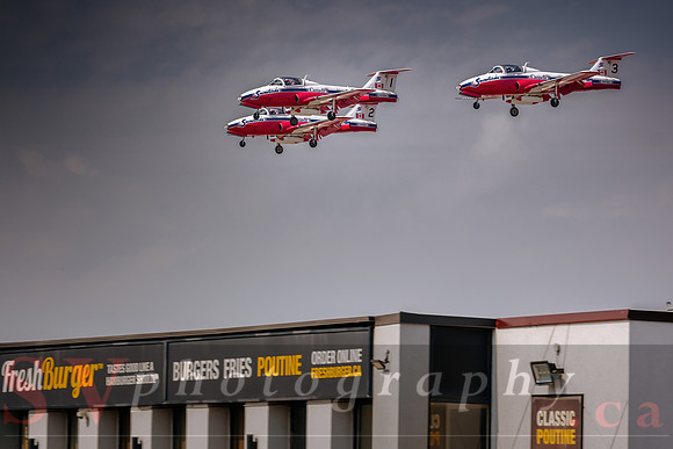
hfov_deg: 9.3
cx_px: 235
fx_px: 4145
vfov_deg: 6.2
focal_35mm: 222
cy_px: 274
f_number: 6.3
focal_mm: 150
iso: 200
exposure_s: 1/400
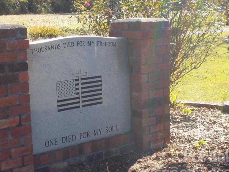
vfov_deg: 19.1
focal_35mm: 77
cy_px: 79
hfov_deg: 25.3
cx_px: 91
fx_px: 509
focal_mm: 10.3
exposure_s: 1/125
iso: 80
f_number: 4.9
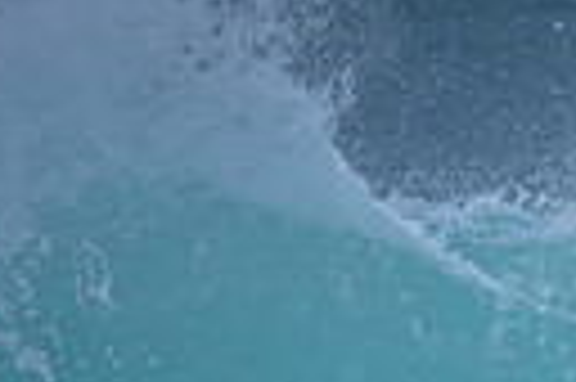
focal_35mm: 4611
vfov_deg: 0.3
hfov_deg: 0.4
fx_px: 73682
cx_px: 1372
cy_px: 690
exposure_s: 1/2000
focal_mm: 800
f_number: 6.3
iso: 1000
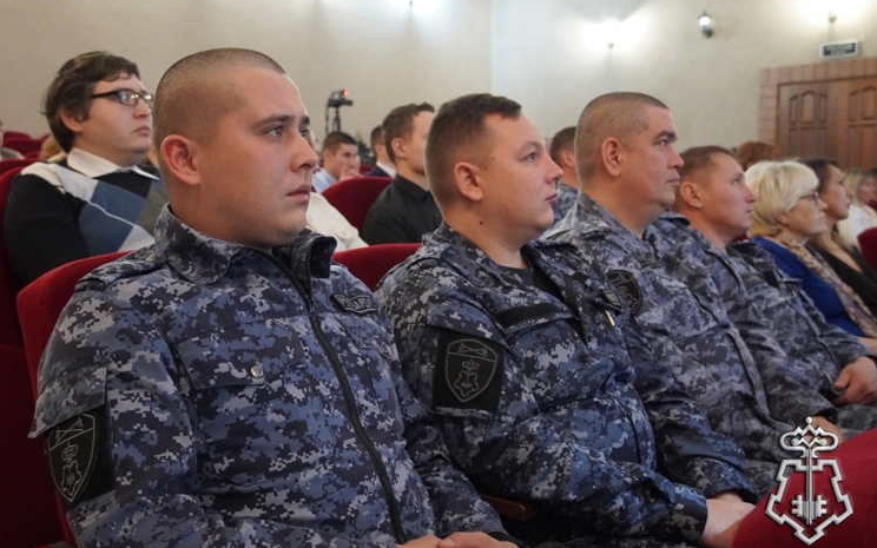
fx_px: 884
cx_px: 441
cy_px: 260
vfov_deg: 34.4
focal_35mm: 37
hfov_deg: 52.7
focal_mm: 24
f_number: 4
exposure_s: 1/13
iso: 6400
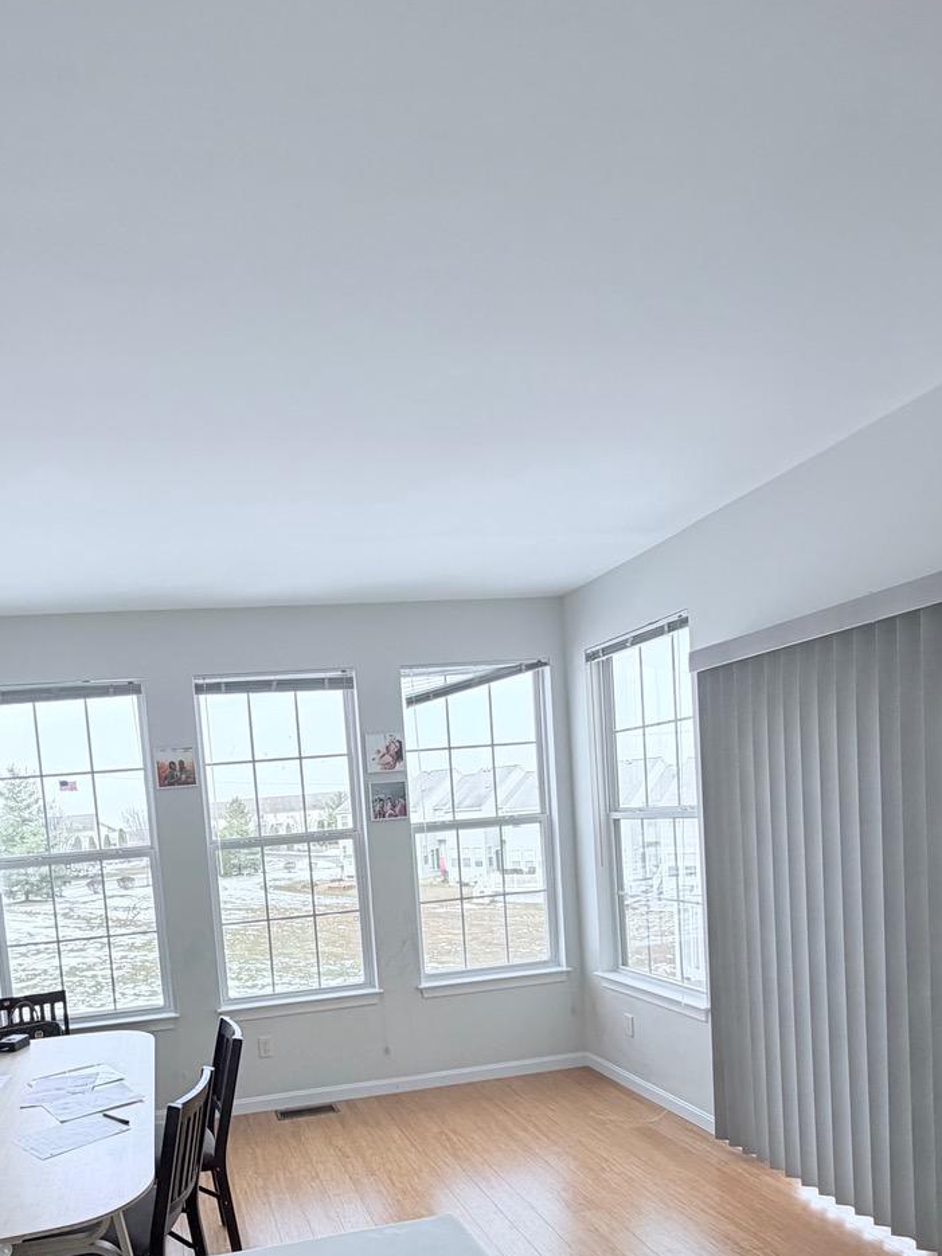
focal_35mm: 23
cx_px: 300
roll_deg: +3.8
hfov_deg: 57.3
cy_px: 888
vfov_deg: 70.6
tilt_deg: -4.7
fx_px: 835
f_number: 2.2
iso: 50
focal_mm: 2.22
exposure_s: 1/231
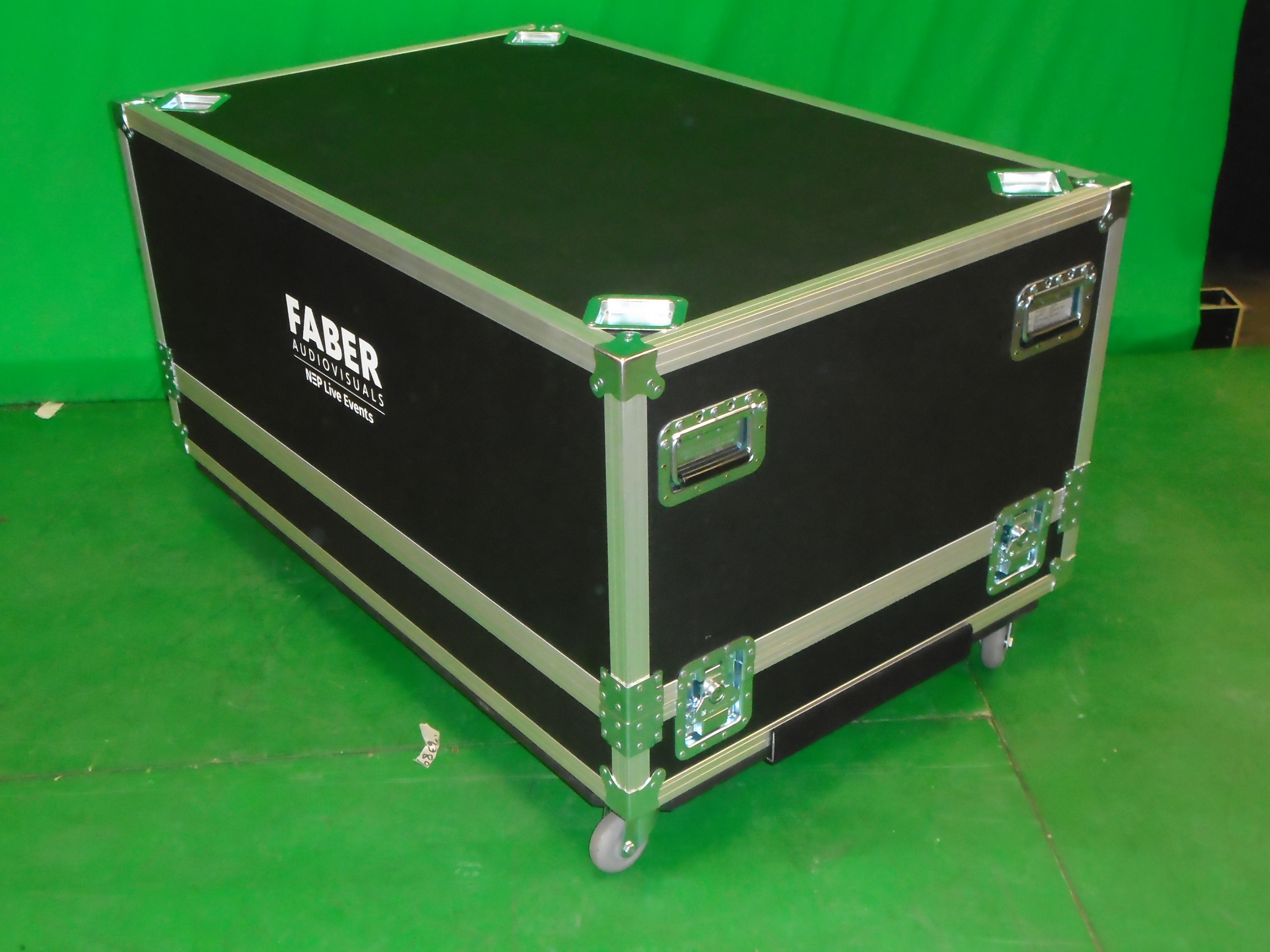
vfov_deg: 34.3
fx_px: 1541
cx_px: 635
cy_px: 476
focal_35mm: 42
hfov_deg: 44.8
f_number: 4.1
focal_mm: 7.4
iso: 640
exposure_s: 1/50
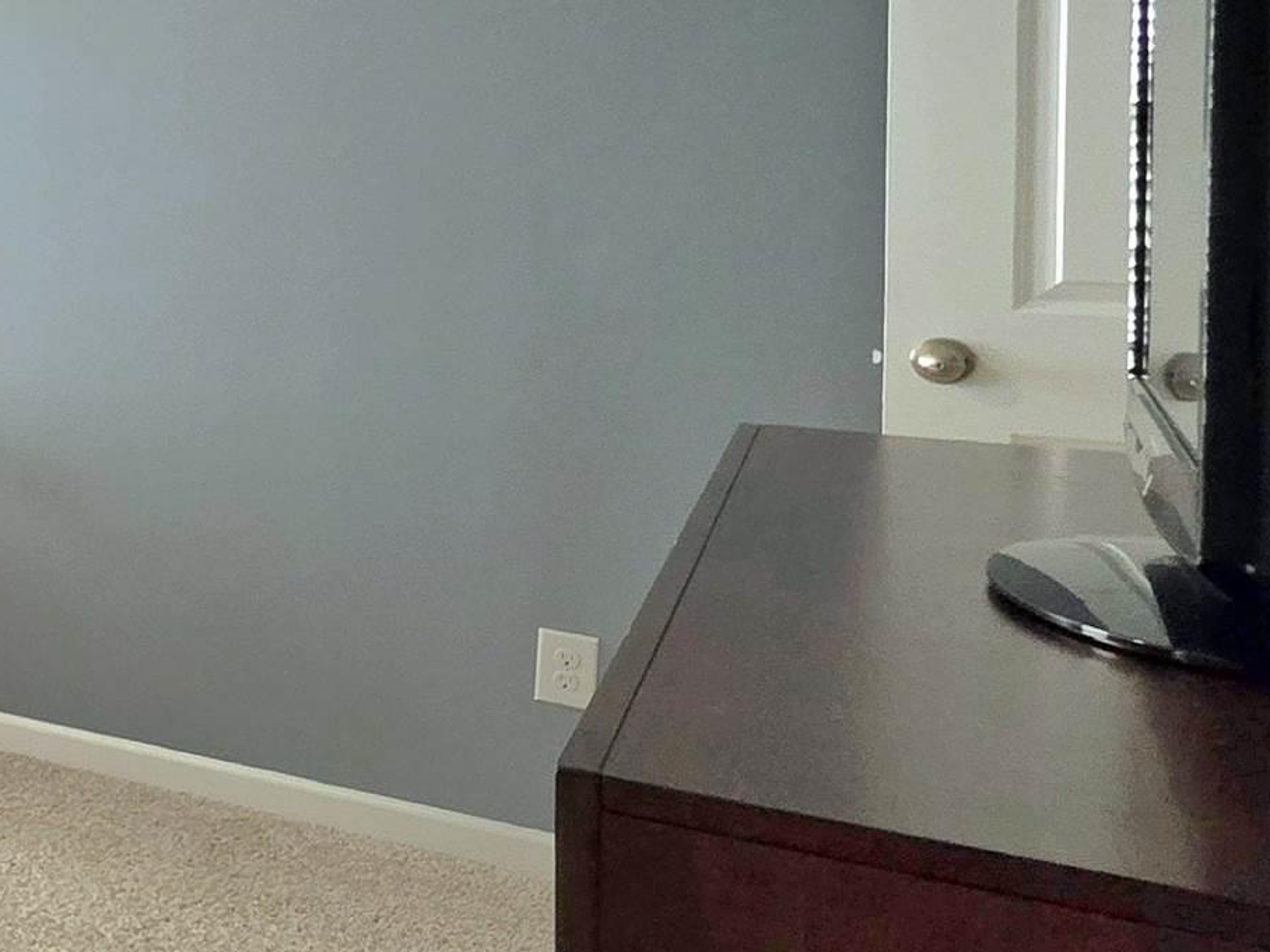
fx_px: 1614
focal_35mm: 44
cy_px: 157
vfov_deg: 31.8
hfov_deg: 25.2
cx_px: -835
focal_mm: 2.2
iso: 250
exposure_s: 1/120
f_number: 1.9
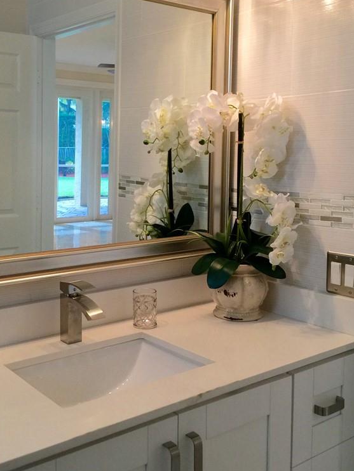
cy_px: 197
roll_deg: +0.6
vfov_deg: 46.6
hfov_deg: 35.8
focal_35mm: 40
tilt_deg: -3.4
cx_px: 137
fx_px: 545
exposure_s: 1/30
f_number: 2.2
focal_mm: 4.15
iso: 50
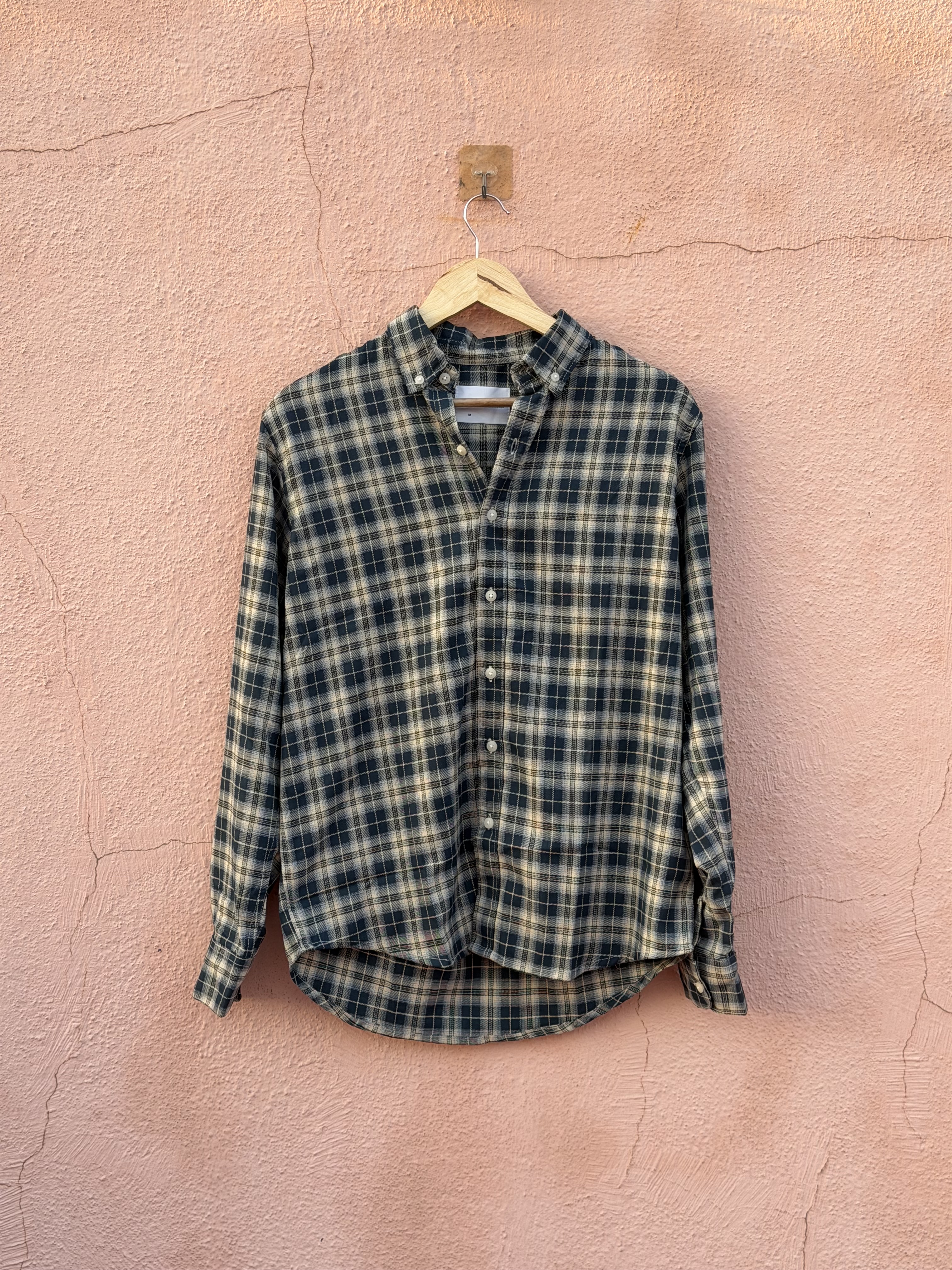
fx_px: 1760
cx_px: 476
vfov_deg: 39.7
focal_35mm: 48
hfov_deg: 30.3
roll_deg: +0.5
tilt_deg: -3.4
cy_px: 635
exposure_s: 1/204
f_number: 1.78
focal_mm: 6.76
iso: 64
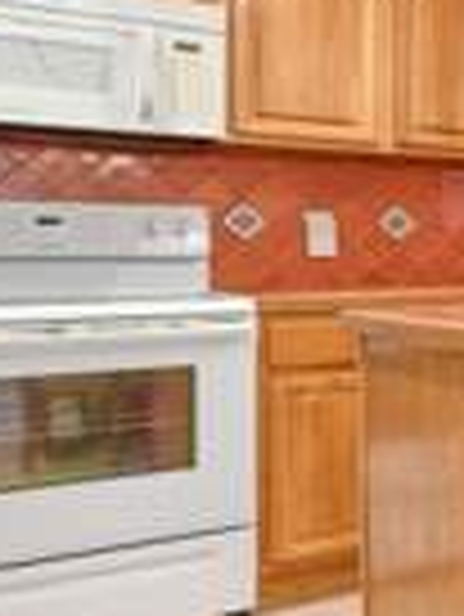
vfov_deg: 34.4
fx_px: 994
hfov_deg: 17.1
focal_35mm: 56
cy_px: 256
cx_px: 982
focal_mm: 16.5
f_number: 7.1
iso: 220
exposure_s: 1/15
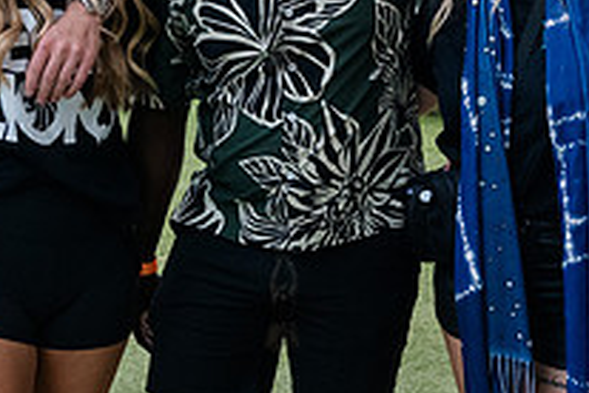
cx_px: 274
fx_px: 1881
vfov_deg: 11.8
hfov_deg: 17.8
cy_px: -24
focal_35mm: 115
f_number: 3.2
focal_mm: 35
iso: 4000
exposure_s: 1/200
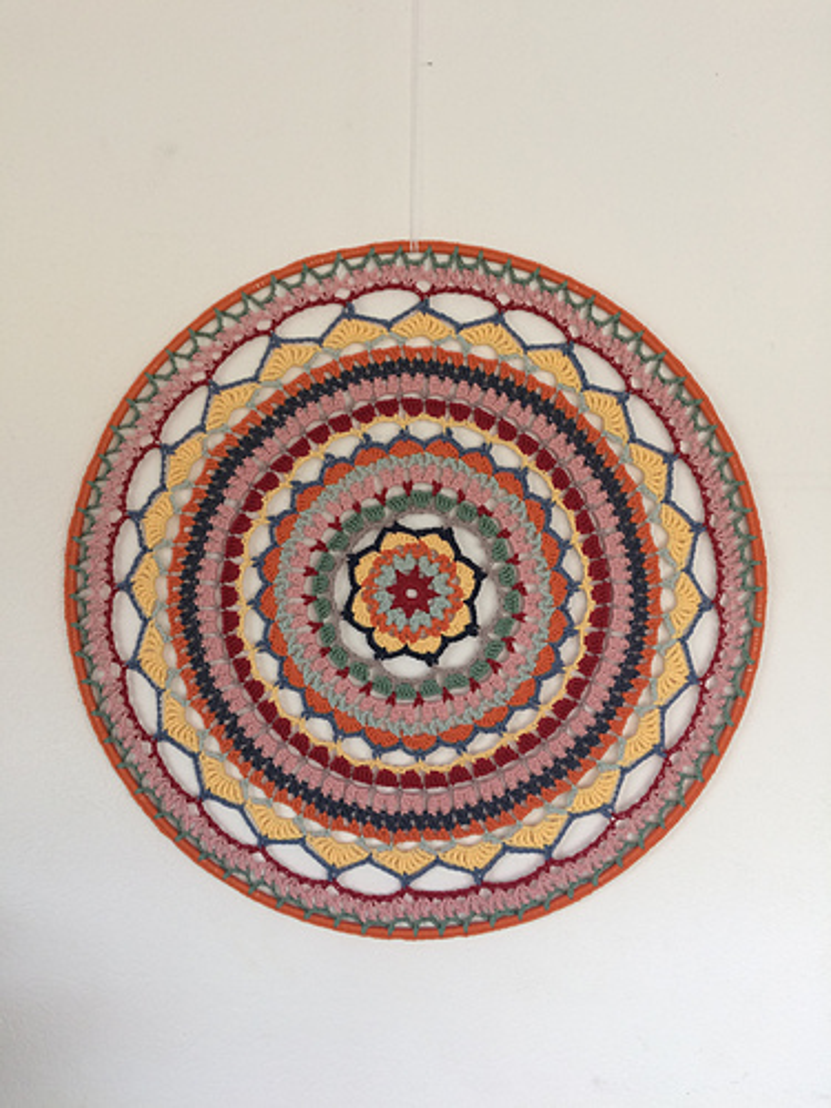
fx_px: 928
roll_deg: -0.3
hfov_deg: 48.2
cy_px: 554
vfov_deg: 61.7
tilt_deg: +1.3
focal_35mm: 29
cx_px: 416
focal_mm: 4.15
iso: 40
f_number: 2.2
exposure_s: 1/33
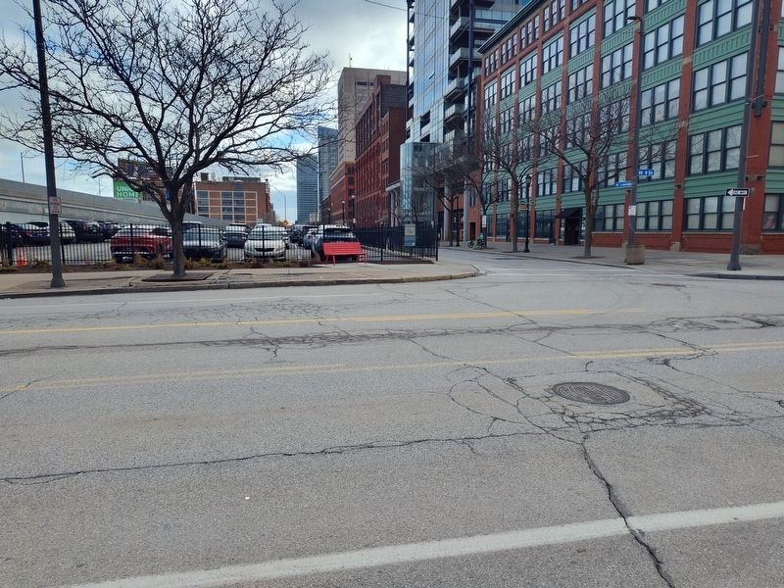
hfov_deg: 73.9
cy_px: 294
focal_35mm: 23
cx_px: 392
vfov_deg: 58.9
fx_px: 521
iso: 100
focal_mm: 5.56
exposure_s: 1/954
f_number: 1.8
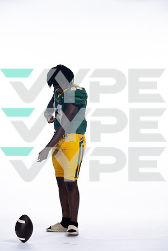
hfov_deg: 12.8
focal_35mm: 107
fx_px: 749
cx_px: 84
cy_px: 126
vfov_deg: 19.1
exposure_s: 1/250
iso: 400
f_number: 6.3
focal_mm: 107
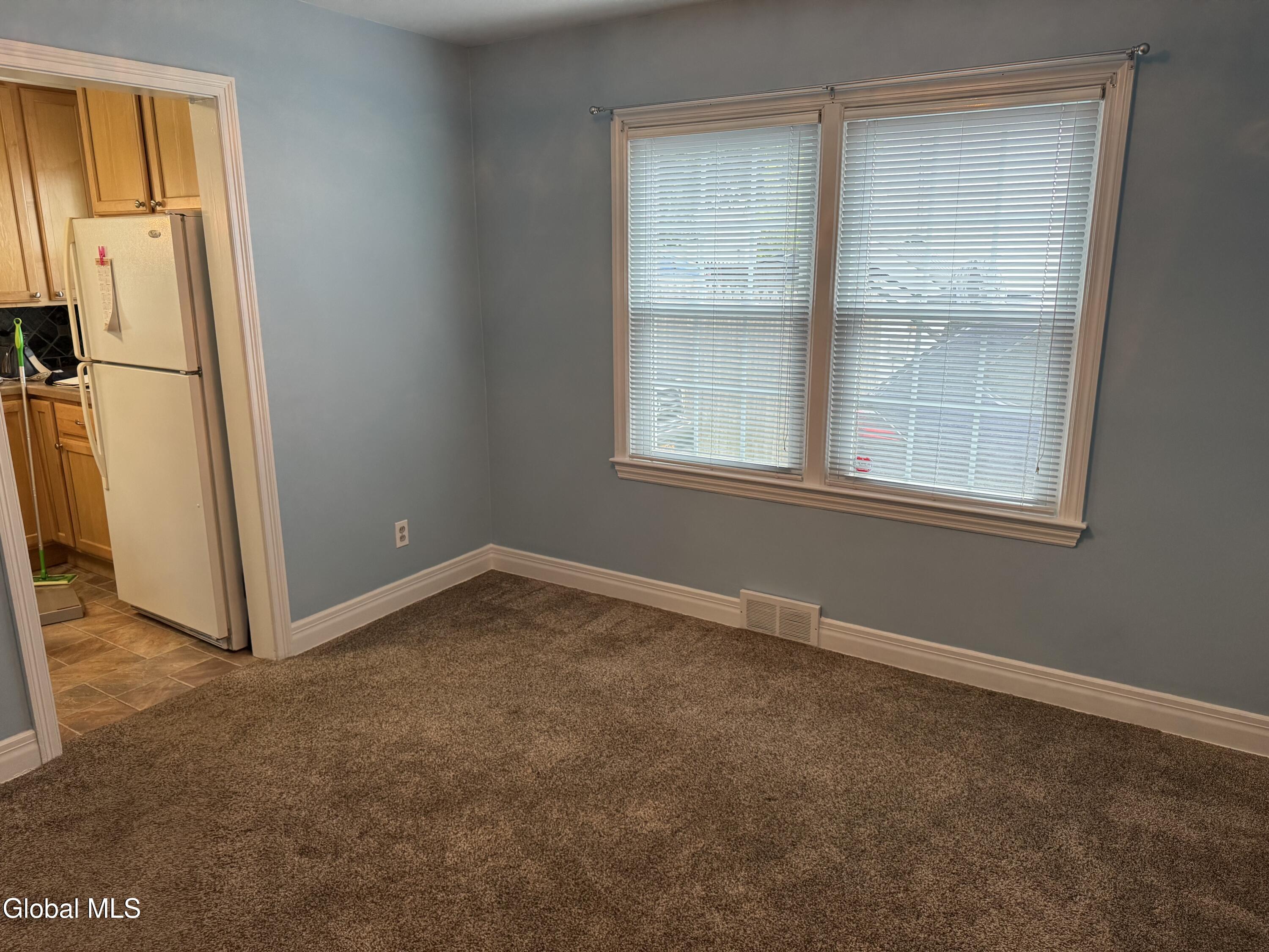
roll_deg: +0.1
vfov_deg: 56.8
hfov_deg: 71.6
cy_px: 476
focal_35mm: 24
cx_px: 634
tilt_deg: -14.0
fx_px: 880
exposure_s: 1/120
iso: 200
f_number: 1.78
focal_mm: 6.76
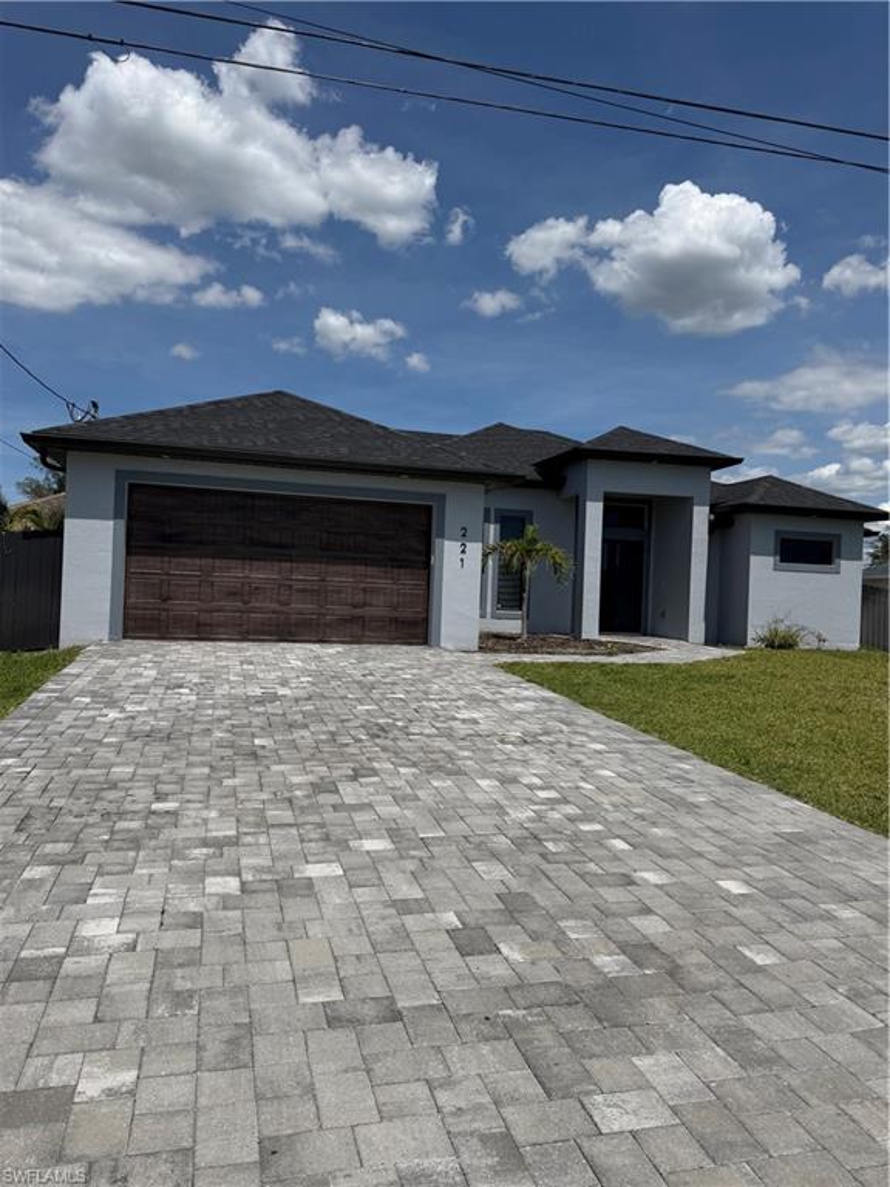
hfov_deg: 56.8
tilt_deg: +0.9
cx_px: 445
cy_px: 594
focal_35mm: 24
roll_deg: -1.9
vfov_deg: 71.6
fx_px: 823
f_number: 1.78
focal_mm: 6.76
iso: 80
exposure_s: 1/11905
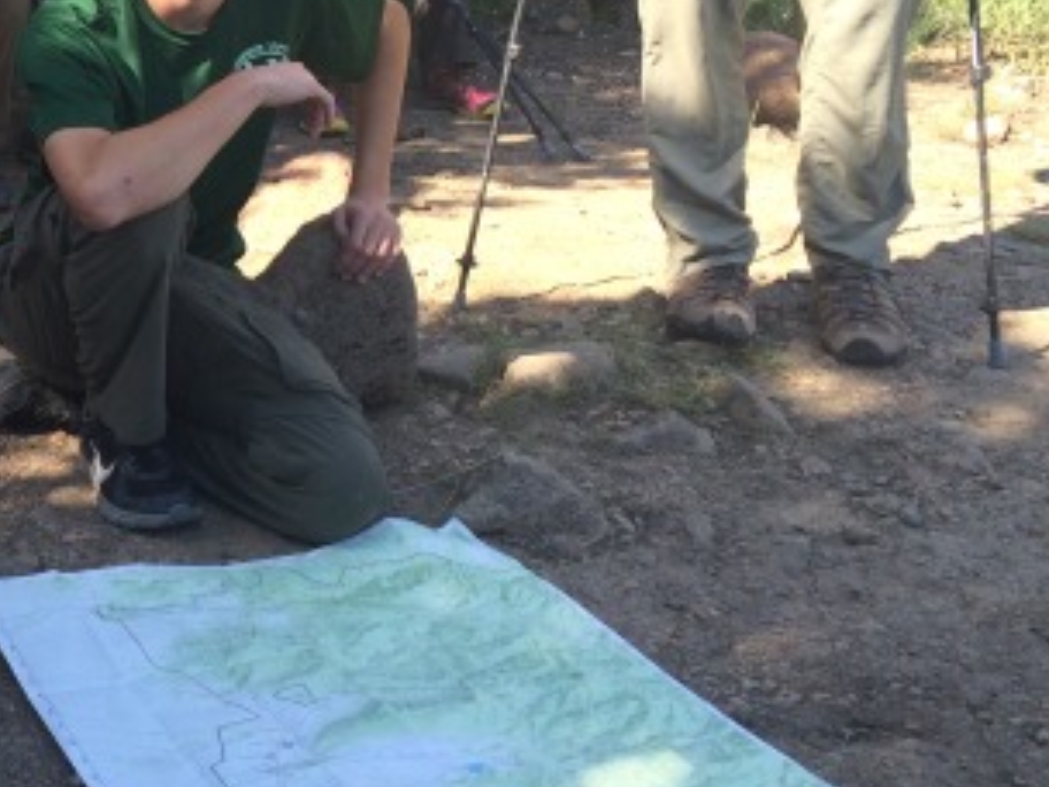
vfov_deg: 23.6
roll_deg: +0.8
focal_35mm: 61
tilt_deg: -13.5
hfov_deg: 29.4
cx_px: -28
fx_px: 1849
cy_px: 142
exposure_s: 1/398
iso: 32
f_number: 2.2
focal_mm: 4.15
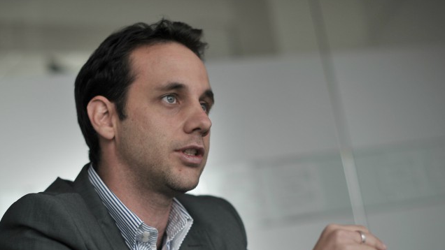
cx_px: 175
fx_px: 956
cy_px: 198
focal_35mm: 81
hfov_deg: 26.1
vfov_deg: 14.8
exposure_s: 1/640
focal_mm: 50
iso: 200
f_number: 2
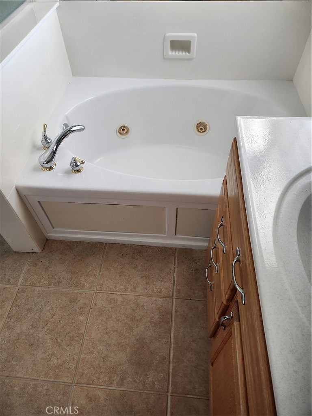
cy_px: 208
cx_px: 156
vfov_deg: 73.9
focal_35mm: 23
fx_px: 276
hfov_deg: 58.9
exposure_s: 1/120
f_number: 1.8
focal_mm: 5.4
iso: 500
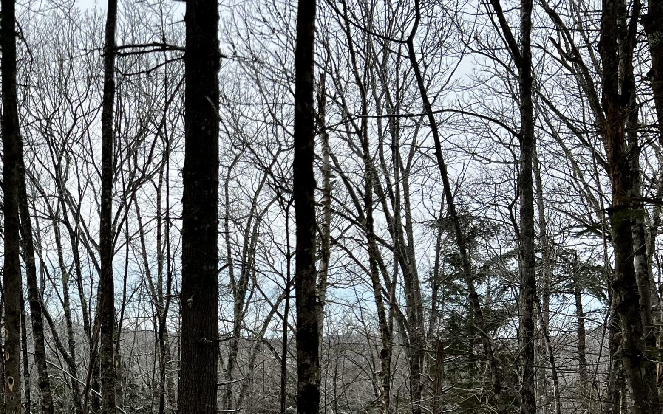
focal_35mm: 53
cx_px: 28
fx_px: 958
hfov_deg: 35.2
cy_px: 346
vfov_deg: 23.9
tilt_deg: -0.4
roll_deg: -0.9
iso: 50
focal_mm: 5.7
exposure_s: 1/2513
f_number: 1.5
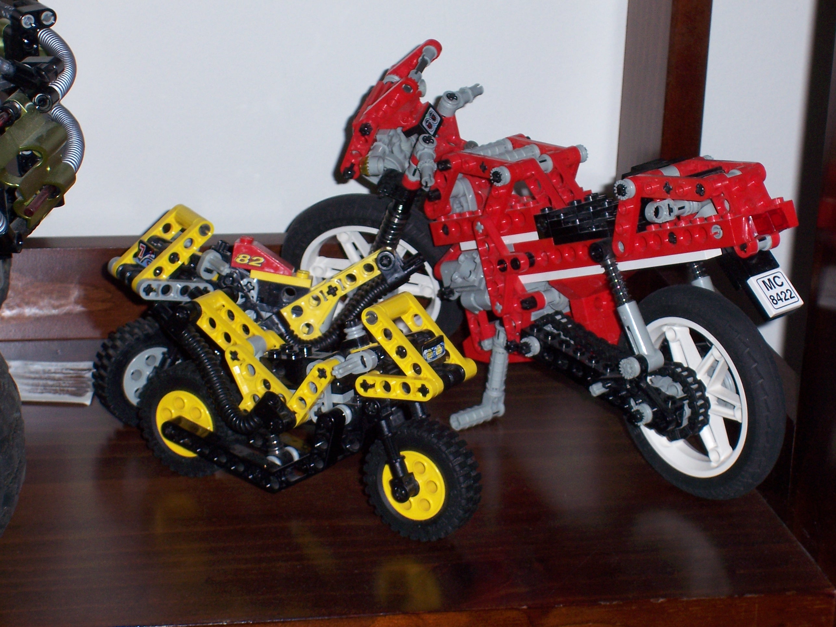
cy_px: 314
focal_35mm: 108
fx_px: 2608
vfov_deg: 13.7
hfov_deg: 18.2
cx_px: 418
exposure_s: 1/125
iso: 125
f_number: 4.8
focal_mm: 18.6
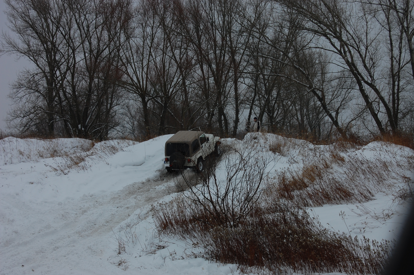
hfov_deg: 24.6
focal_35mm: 82
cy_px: 138
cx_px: 207
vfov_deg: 16.5
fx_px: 948
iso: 200
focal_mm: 55
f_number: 9
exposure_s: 1/320
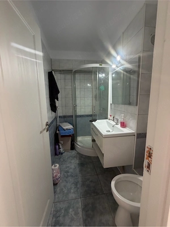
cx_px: 85
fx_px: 92
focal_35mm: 14
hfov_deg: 85.7
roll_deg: +2.0
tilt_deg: -7.3
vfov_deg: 102.1
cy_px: 114
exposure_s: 1/105
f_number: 2.2
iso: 320
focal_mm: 2.22
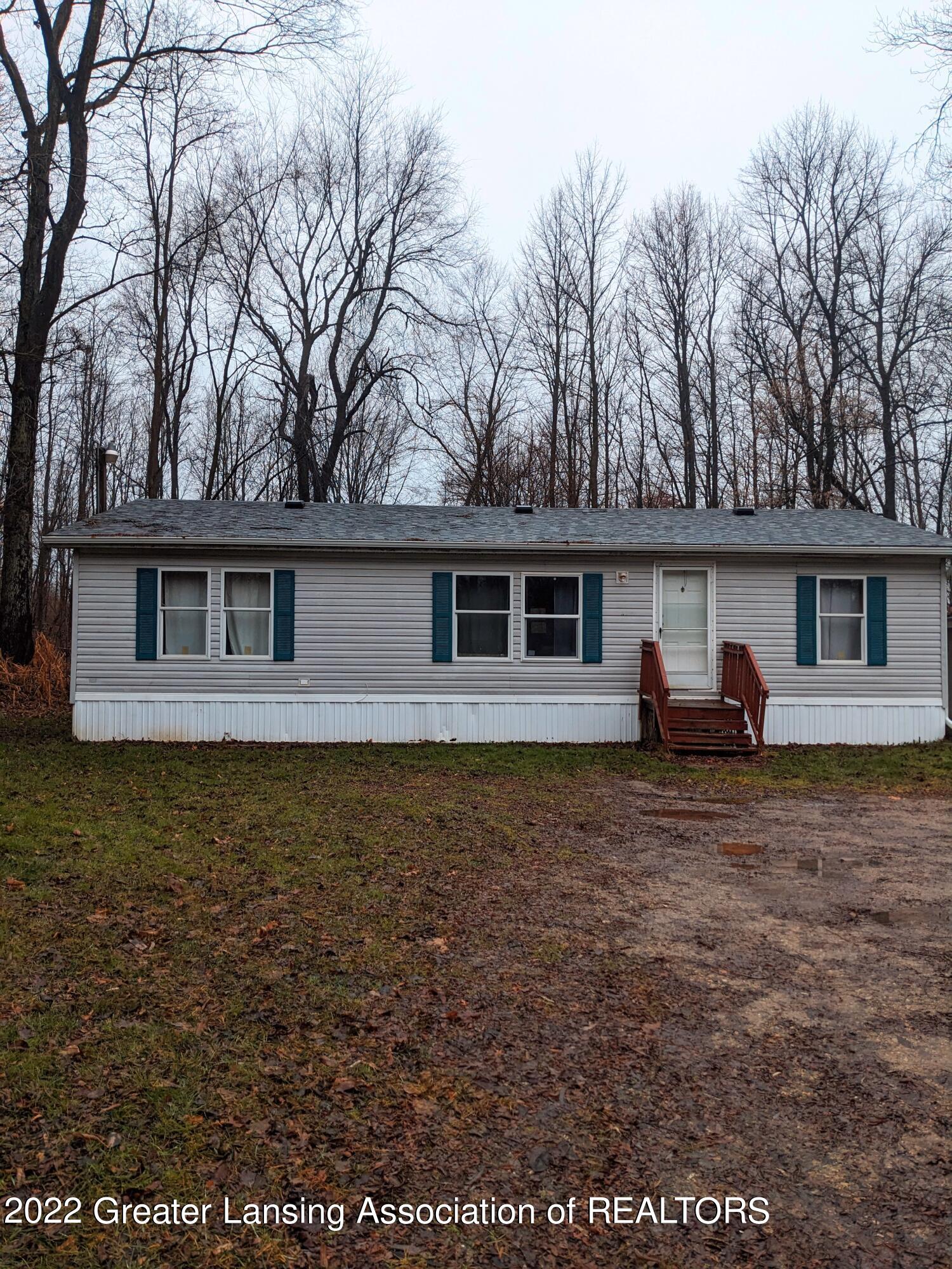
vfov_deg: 65.3
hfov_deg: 51.4
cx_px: 476
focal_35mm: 27
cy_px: 634
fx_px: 990
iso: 81
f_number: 1.73
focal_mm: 4.38
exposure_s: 1/809
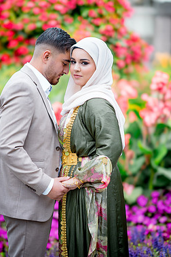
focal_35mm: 101
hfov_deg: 13.5
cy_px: 137
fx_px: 721
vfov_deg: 20.2
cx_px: 72
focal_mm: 85
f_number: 1.4
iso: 100
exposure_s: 1/2000
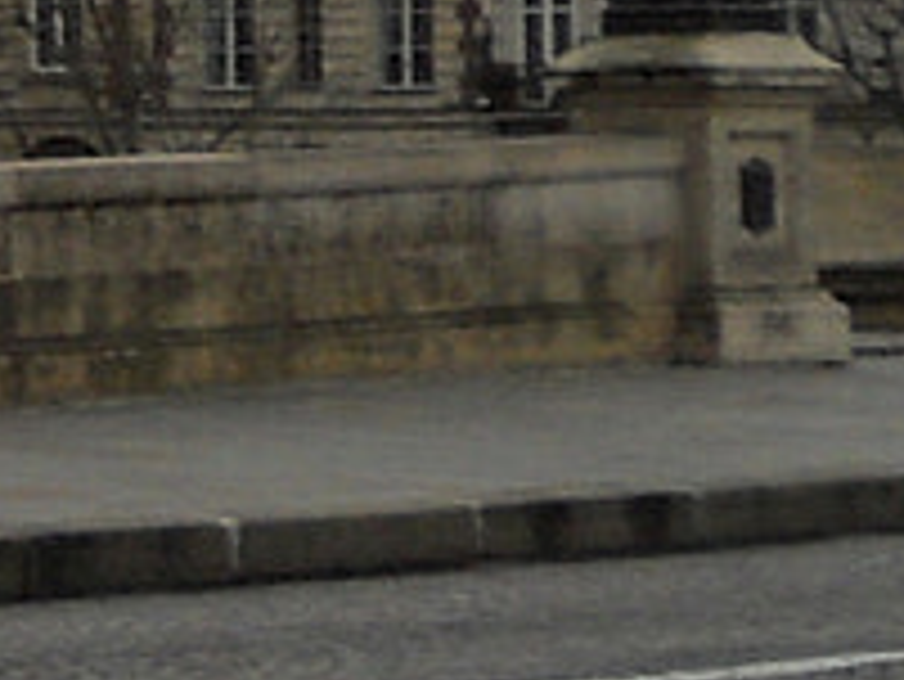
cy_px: -27
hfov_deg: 6.5
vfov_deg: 5.8
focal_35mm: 255
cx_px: -2496
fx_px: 6663
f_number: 3.5
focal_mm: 5.8
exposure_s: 1/320
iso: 80
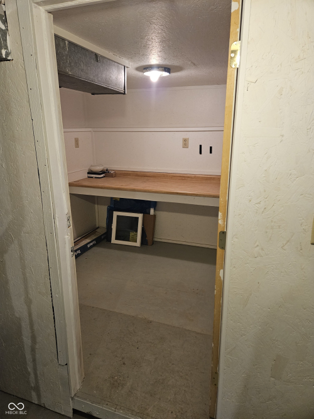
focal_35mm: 23
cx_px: 157
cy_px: 210
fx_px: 278
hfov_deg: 58.9
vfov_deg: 73.9
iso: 400
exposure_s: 1/120
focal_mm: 5.4
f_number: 1.8
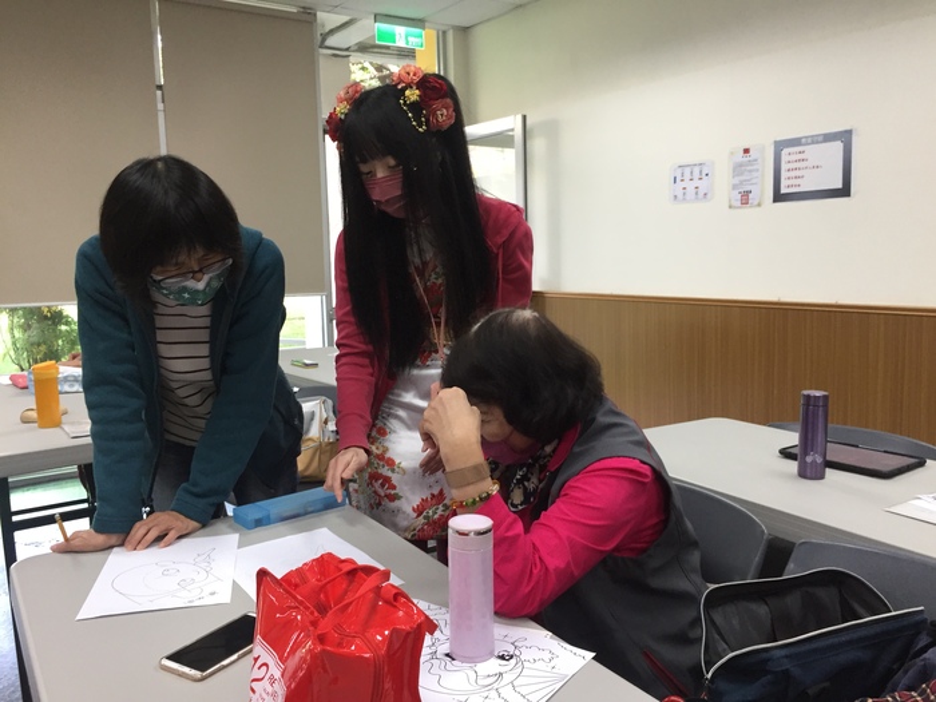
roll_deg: -0.6
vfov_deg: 48.2
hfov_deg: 61.7
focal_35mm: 29
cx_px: 468
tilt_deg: -7.8
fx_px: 784
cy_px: 351
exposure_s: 1/30
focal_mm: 4.15
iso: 50
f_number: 2.2
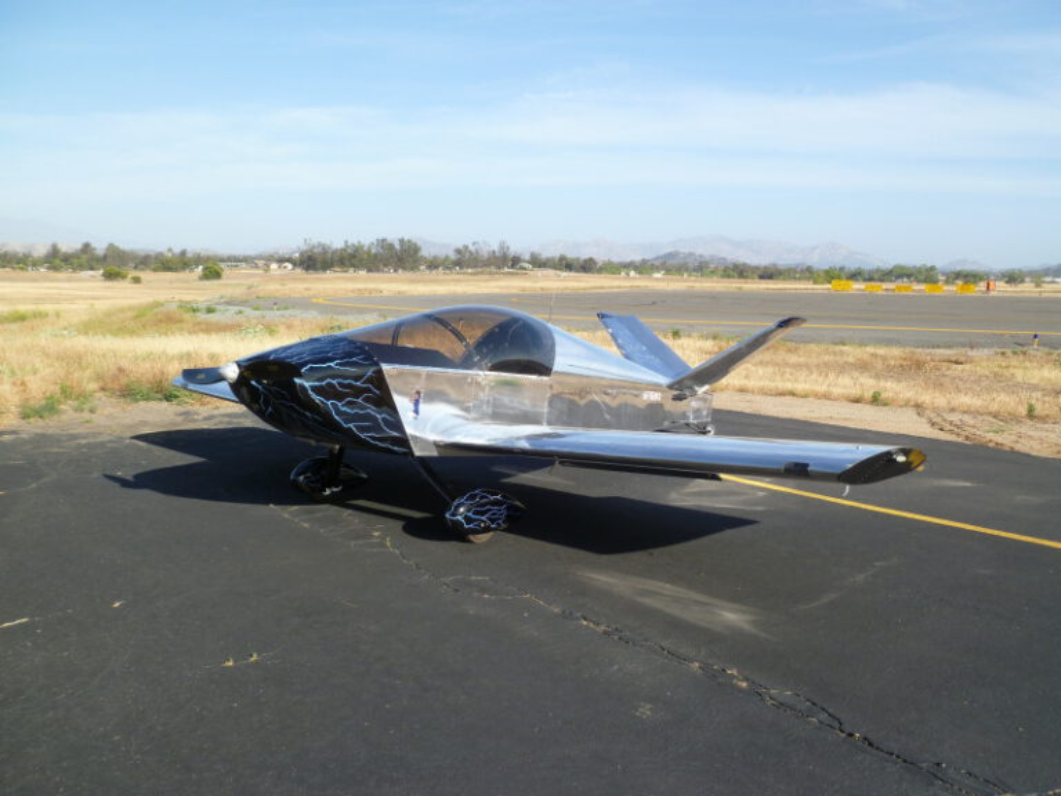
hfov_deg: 60.0
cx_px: 530
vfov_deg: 46.8
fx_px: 920
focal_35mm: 30
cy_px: 398
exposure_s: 1/400
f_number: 3.4
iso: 80
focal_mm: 5.4
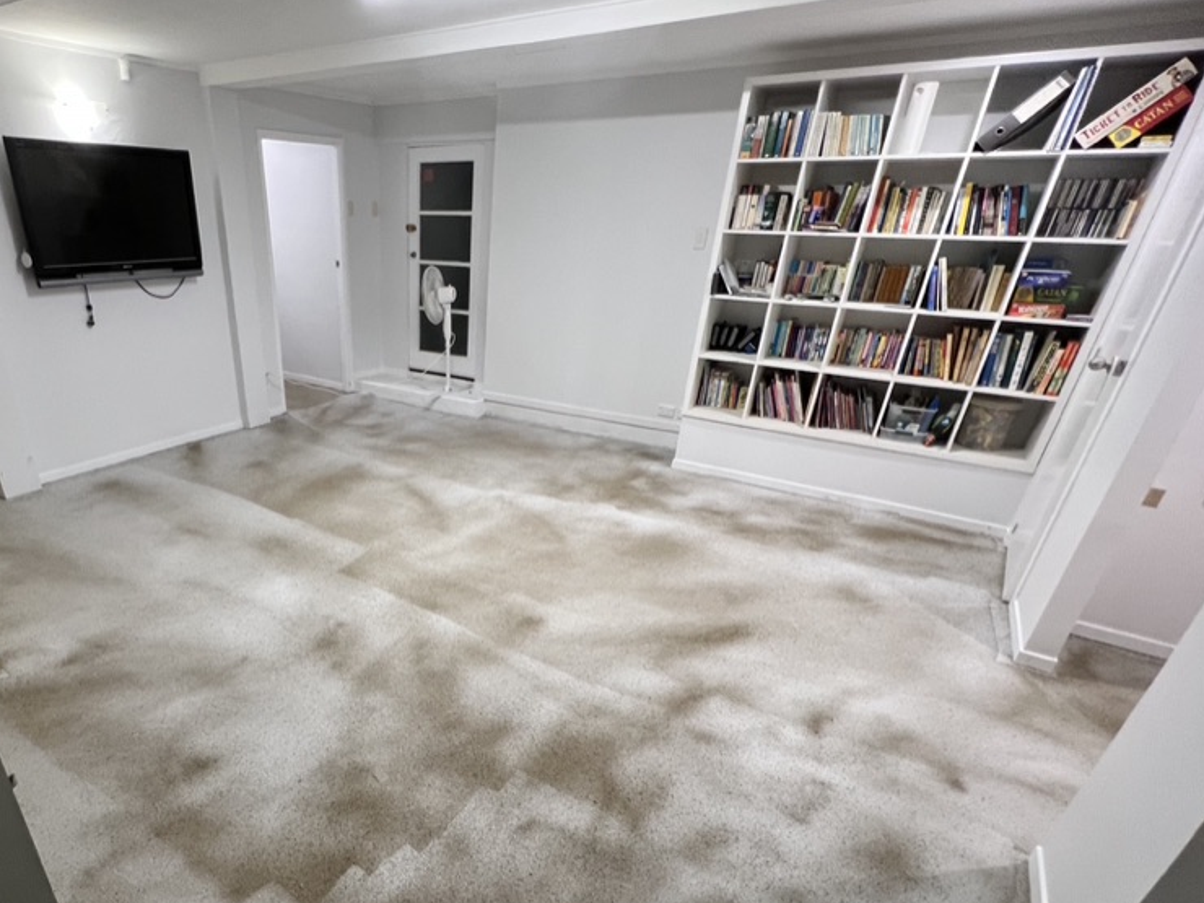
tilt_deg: -26.5
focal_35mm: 18
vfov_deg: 70.5
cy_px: 564
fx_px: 626
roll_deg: -1.0
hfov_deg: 85.5
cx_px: 430
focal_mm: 1.57
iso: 160
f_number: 1.8
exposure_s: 1/50
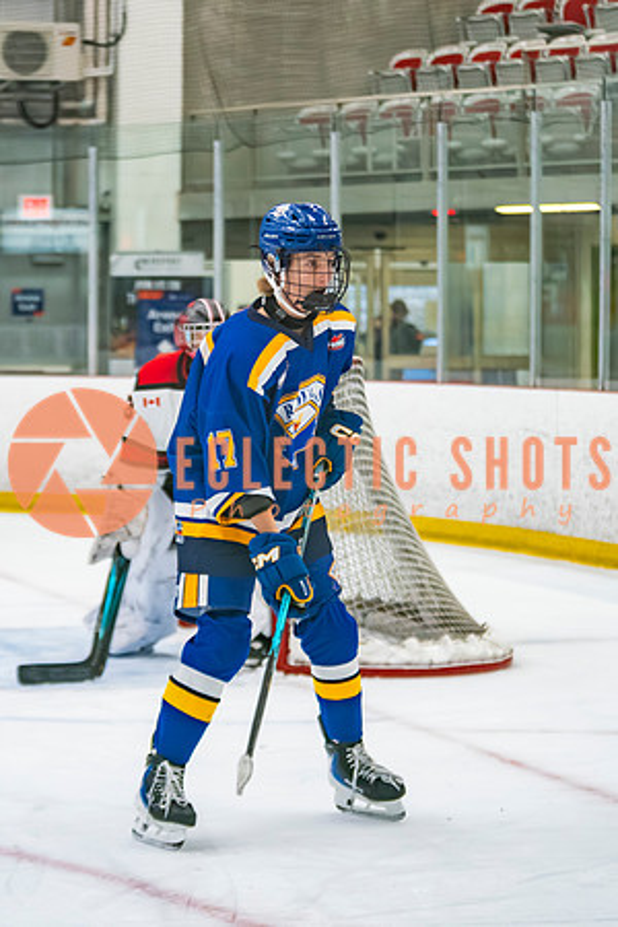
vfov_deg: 17.6
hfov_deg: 11.8
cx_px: 293
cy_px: 424
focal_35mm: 116
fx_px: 2993
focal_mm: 70
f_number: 2.8
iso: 2500
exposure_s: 1/640
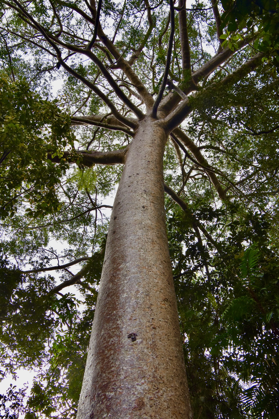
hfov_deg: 36.9
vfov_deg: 53.1
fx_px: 419
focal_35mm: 36
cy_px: 210
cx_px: 140
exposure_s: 1/500
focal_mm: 24
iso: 400
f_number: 8
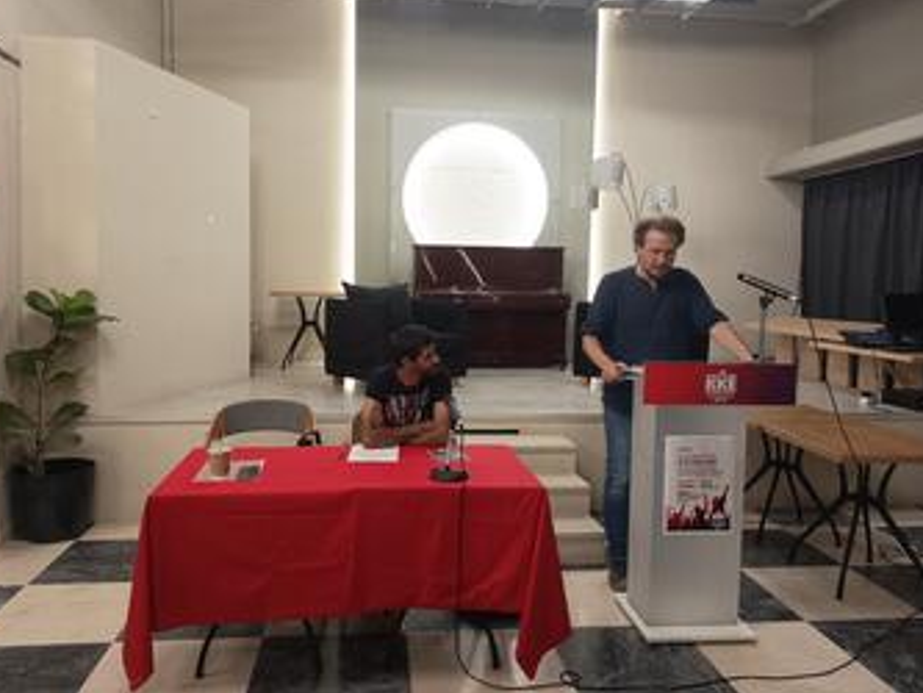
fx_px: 720
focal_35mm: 27
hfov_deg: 65.3
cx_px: 437
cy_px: 331
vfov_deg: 51.4
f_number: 1.7
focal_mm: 5.24
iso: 535
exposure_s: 1/25
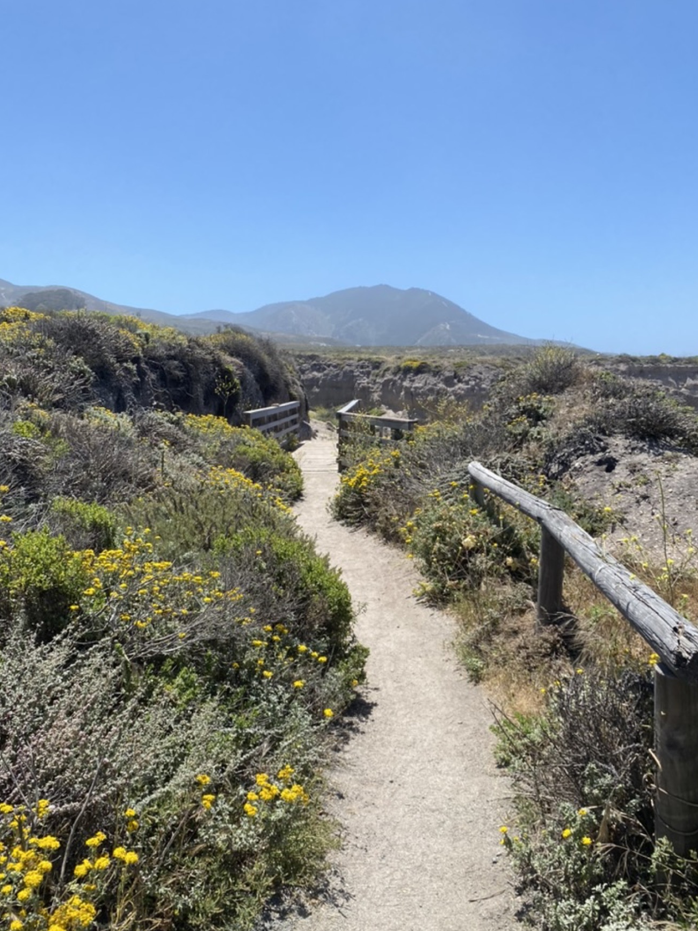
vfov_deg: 65.3
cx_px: 361
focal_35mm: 27
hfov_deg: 51.4
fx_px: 726
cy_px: 482
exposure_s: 1/1608
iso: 32
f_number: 1.8
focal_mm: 4.25
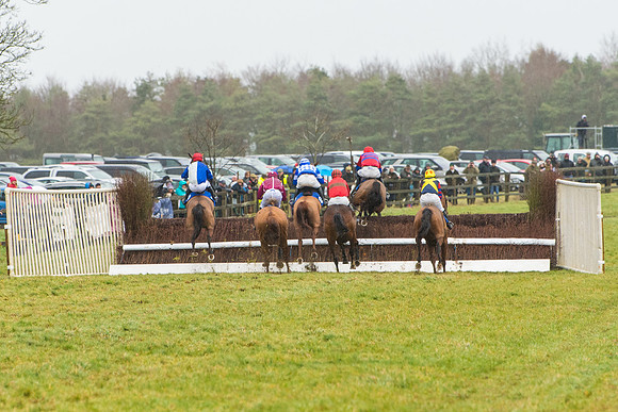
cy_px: 206
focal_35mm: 331
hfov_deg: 6.2
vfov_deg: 4.2
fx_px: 5676
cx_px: 306
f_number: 4
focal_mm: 200
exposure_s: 1/1000
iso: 1000
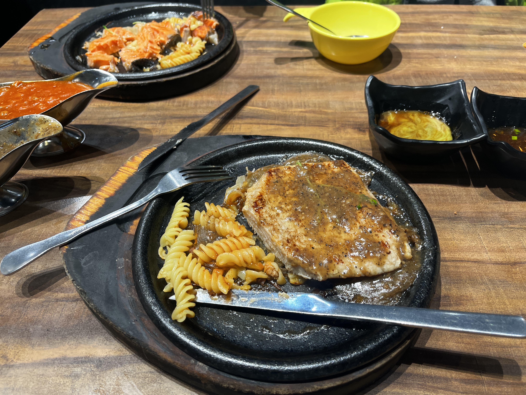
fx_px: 395
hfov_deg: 67.3
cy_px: 198
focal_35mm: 26
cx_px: 263
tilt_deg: -46.2
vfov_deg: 53.1
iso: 125
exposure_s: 1/120
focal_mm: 5.1
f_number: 1.6
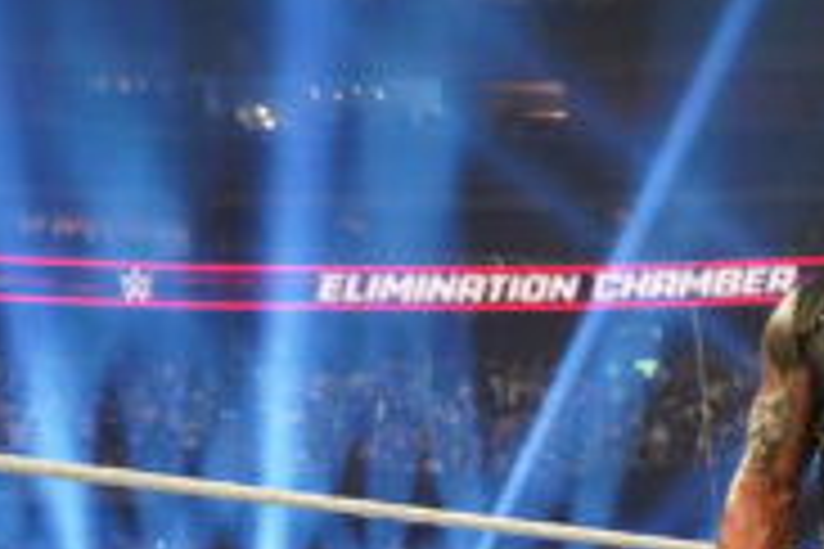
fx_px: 2632
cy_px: 711
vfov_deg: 11.6
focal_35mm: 115
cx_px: 1036
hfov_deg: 16.9
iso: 6400
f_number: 4
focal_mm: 35
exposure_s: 1/500
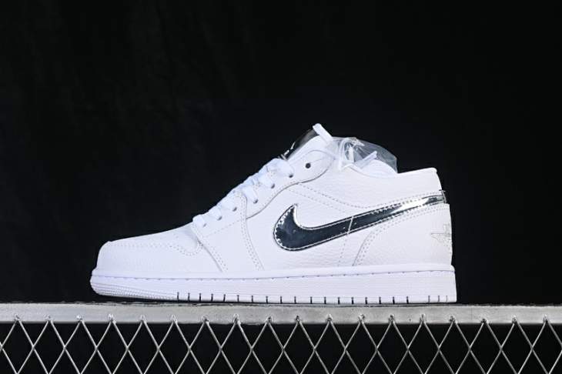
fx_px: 1170
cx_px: 281
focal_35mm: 75
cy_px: 187
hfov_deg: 27.0
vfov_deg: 18.2
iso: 160
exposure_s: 1/100
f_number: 8
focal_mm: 50
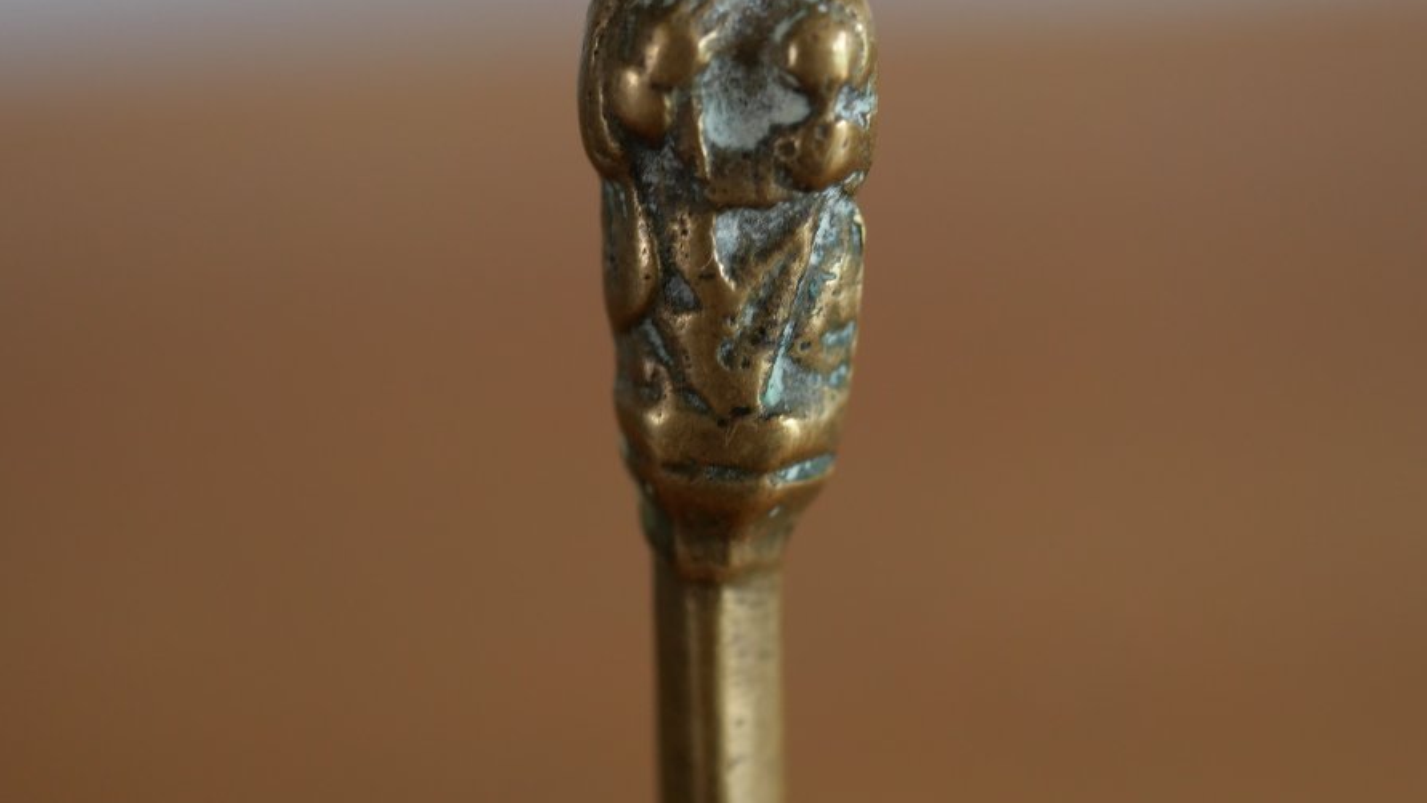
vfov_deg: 13.7
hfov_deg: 24.2
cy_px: 189
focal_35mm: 88
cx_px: 719
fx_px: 3329
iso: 400
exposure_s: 1/60
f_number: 2.8
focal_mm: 30
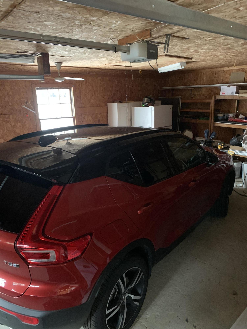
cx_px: 124
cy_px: 164
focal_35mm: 26
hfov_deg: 53.1
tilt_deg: -14.3
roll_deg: +1.6
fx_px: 247
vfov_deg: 67.3
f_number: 1.8
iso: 800
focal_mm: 4.25
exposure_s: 1/30
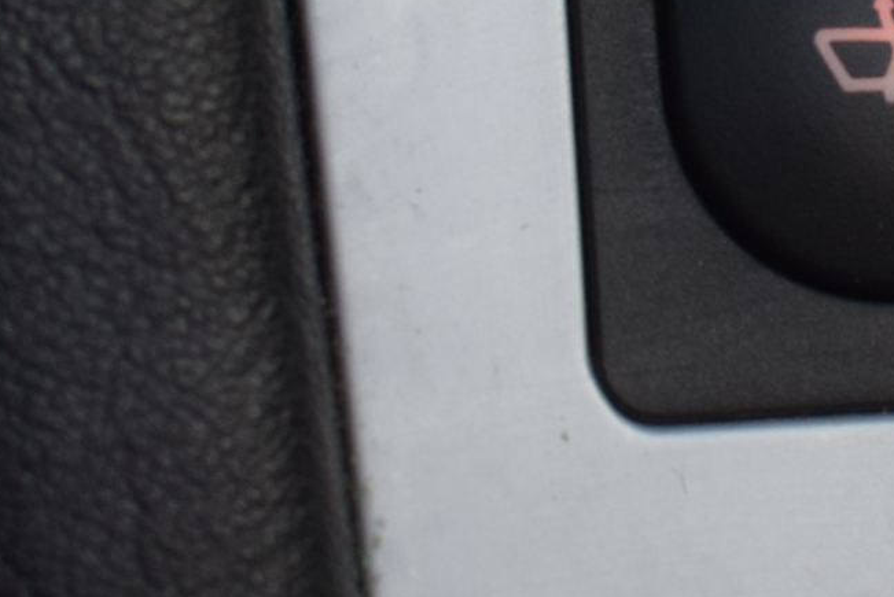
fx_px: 5996
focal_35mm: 241
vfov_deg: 5.7
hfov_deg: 8.5
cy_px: -25
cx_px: 1012
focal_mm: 35
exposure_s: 1/125
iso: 560
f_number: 5.6
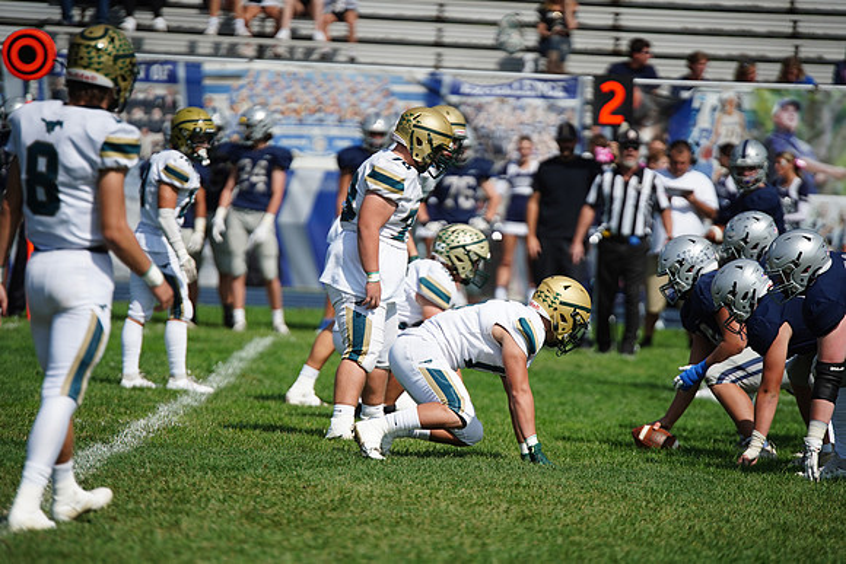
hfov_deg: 6.9
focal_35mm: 300
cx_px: 423
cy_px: 282
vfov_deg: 4.6
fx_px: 7051
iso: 400
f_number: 2.8
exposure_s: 1/8000
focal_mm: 300
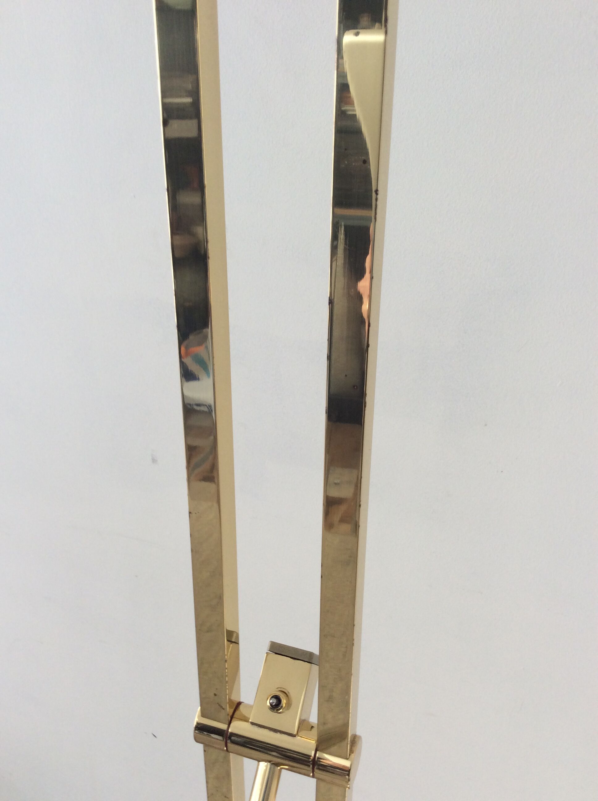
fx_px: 739
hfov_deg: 44.1
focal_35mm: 32
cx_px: 299
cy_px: 400
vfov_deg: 56.9
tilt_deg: -25.2
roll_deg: -0.1
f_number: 2.4
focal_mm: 3.3
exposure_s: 1/33
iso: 32
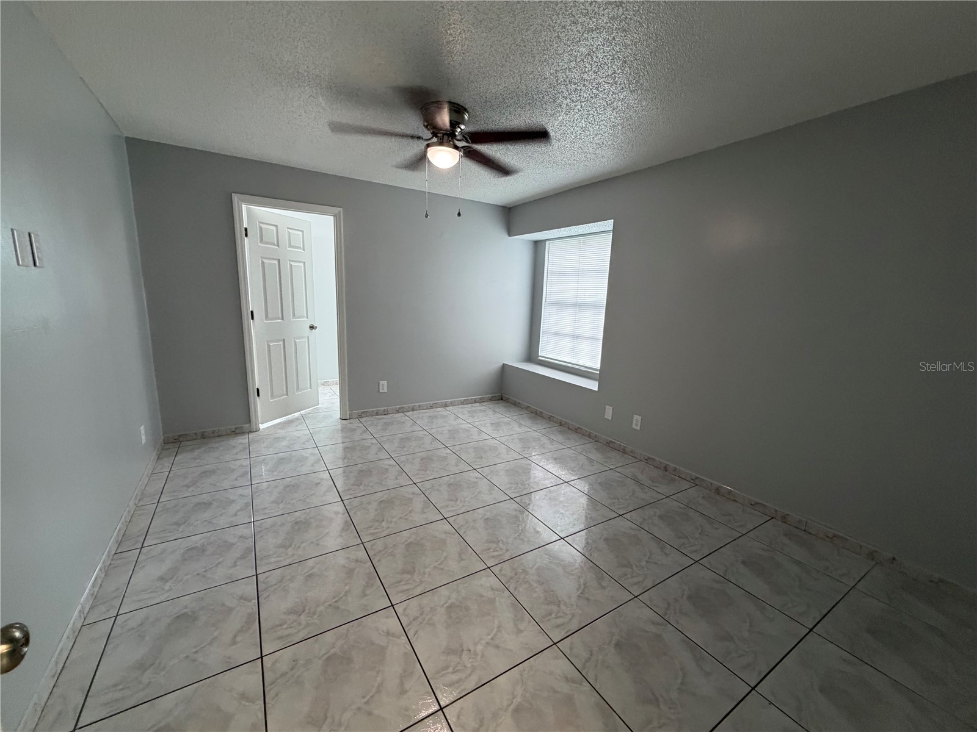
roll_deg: -1.8
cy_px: 366
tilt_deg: -11.0
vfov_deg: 85.7
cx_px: 488
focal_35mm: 14
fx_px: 395
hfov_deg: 102.1
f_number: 2.2
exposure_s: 1/60
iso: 320
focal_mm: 2.22
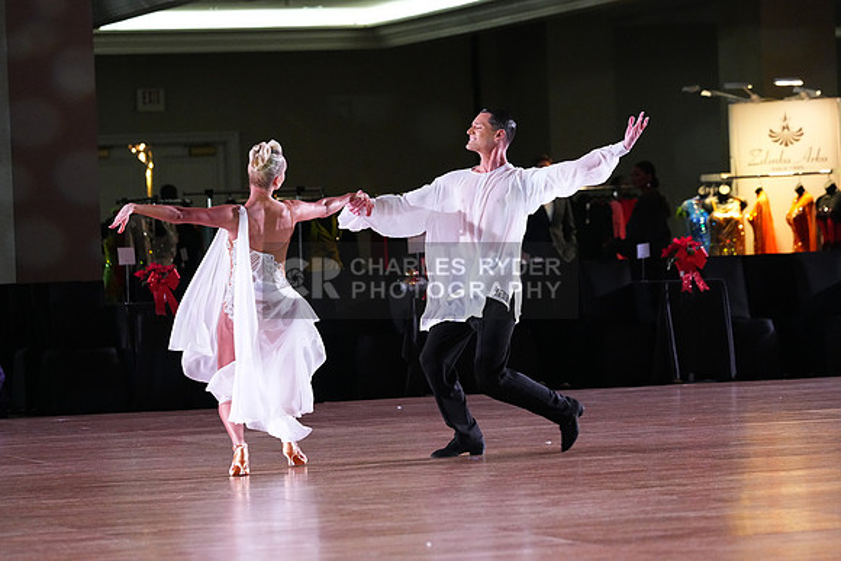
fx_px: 4112
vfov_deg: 7.8
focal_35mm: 176
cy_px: 280
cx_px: 420
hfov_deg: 11.7
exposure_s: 1/400
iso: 8000
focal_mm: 176
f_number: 5
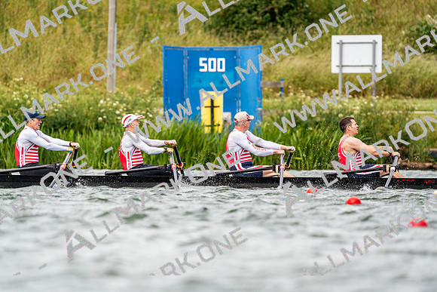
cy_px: 146
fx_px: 5670
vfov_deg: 2.9
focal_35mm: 467
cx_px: 218
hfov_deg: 4.4
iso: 400
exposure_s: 1/2000
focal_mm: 467
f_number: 6.3
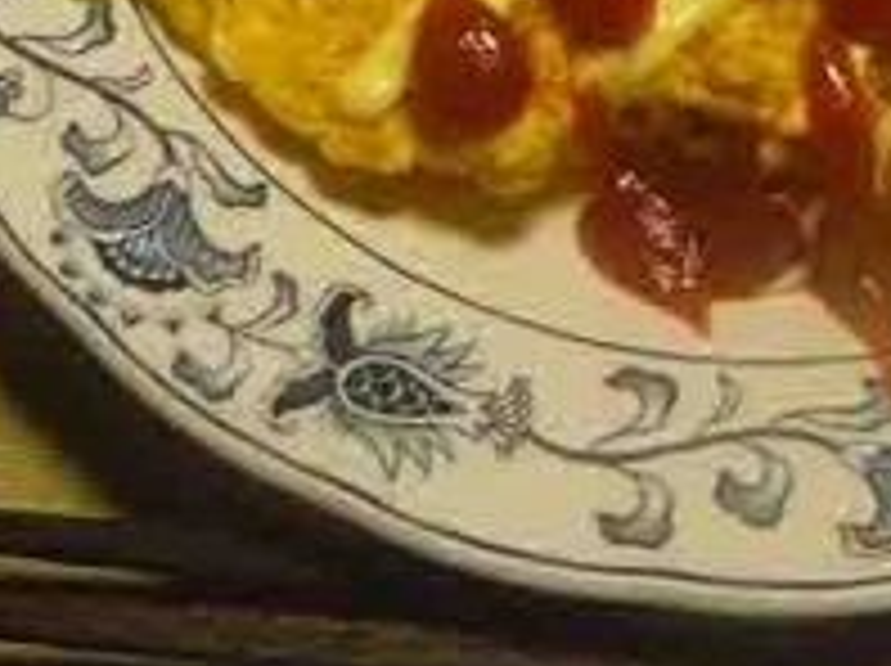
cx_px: 684
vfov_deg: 15.7
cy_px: -88
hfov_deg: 21.4
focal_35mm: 91
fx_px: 2339
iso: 400
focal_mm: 6
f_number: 2.8
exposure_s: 1/15
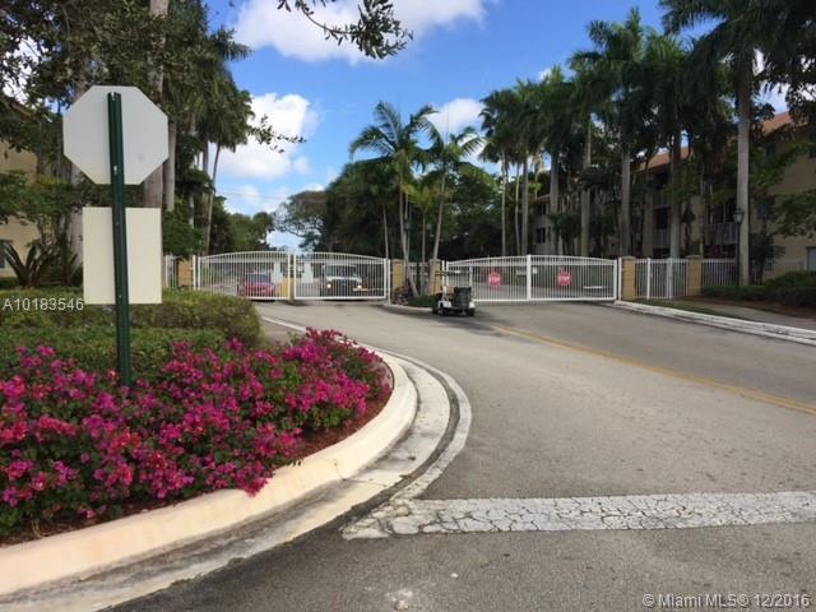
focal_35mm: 29
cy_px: 306
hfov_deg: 61.7
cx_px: 408
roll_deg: -1.1
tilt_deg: -0.9
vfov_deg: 48.2
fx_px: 684
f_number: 2.2
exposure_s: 1/1412
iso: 32
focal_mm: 4.15
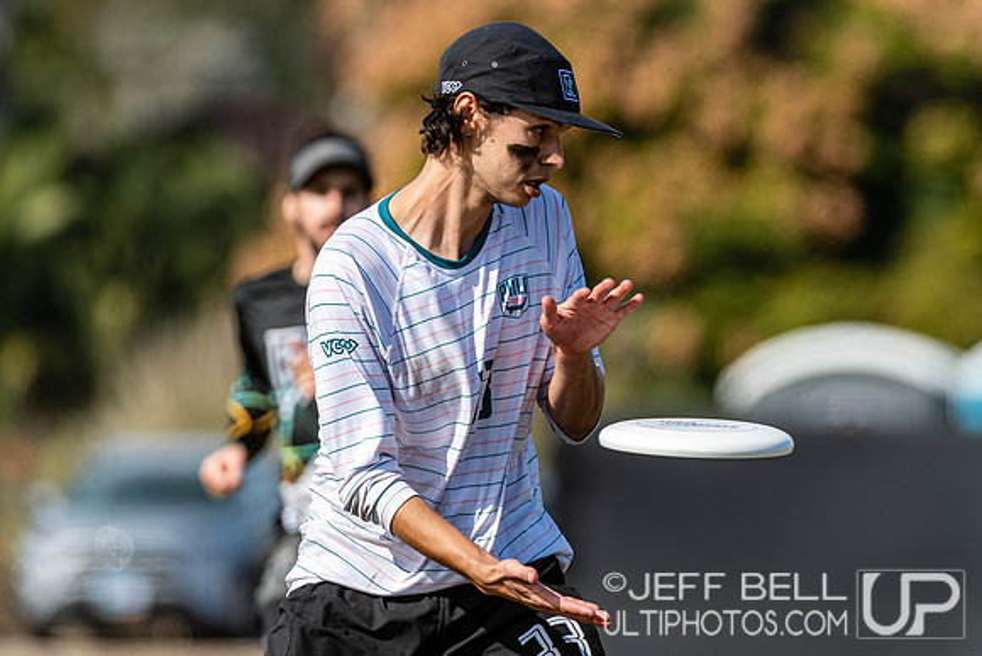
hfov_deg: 2.8
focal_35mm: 724
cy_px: 276
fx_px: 19762
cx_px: 677
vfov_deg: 1.9
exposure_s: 1/1250
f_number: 4
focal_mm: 350
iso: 100
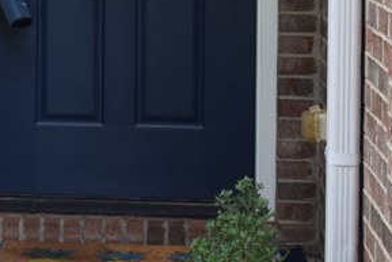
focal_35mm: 152
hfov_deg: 13.1
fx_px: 1655
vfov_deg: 8.9
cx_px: -90
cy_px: -83
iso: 400
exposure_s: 1/125
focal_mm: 27
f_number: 5.6
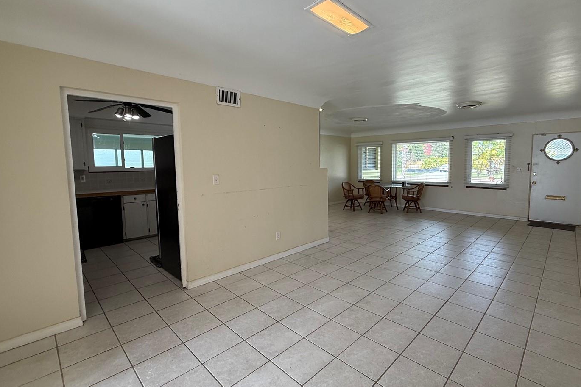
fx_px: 274
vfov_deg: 70.4
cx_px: 327
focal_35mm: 17
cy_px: 184
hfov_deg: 92.8
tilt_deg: -5.0
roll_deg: -0.2
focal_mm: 2.22
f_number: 2.2
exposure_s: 1/120
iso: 80
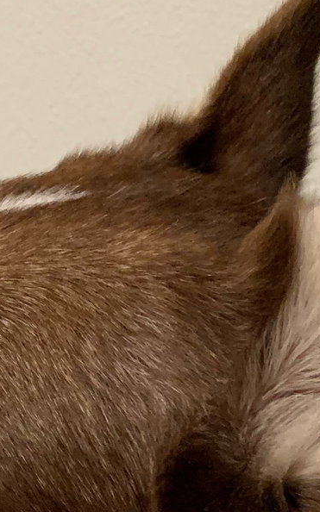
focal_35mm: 99
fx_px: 1382
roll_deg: +3.6
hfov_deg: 13.0
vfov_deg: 19.9
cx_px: -2
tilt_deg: -32.5
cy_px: 591
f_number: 1.8
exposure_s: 1/60
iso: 320
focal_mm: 4.25
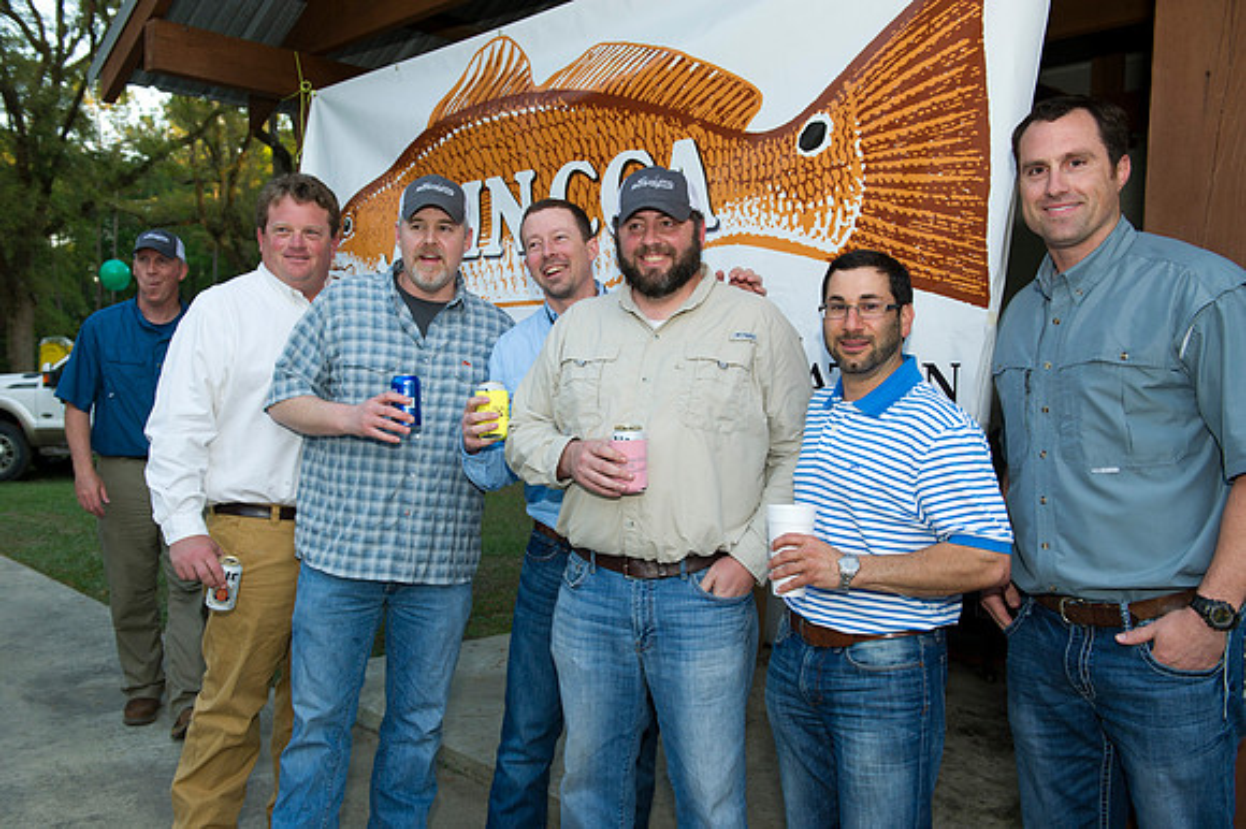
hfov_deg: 58.7
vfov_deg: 41.1
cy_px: 414
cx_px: 623
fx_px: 1107
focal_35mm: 32
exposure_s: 1/250
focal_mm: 32
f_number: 5
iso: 640
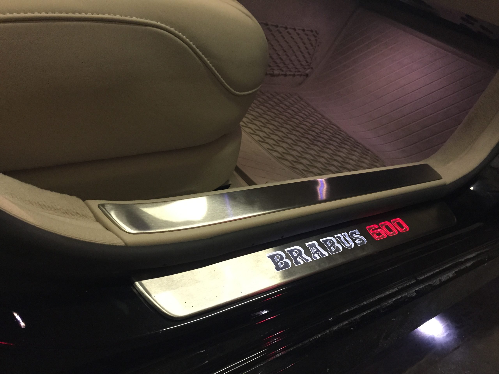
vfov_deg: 48.2
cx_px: 250
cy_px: 187
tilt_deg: -29.5
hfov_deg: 61.7
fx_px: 418
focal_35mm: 29
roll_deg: -20.5
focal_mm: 4.15
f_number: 2.2
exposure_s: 1/20
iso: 250
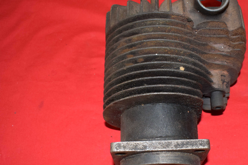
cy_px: 91
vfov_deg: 27.5
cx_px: 172
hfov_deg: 39.7
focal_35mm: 49
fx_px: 338
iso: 1250
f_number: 5
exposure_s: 1/200
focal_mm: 20
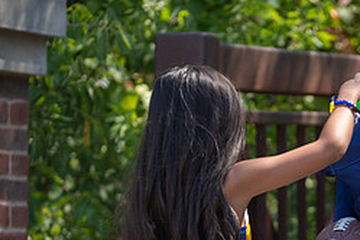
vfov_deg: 5.8
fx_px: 2380
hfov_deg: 8.6
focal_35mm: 238
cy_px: 196
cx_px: 379
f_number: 2.8
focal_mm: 102
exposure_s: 1/320
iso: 100
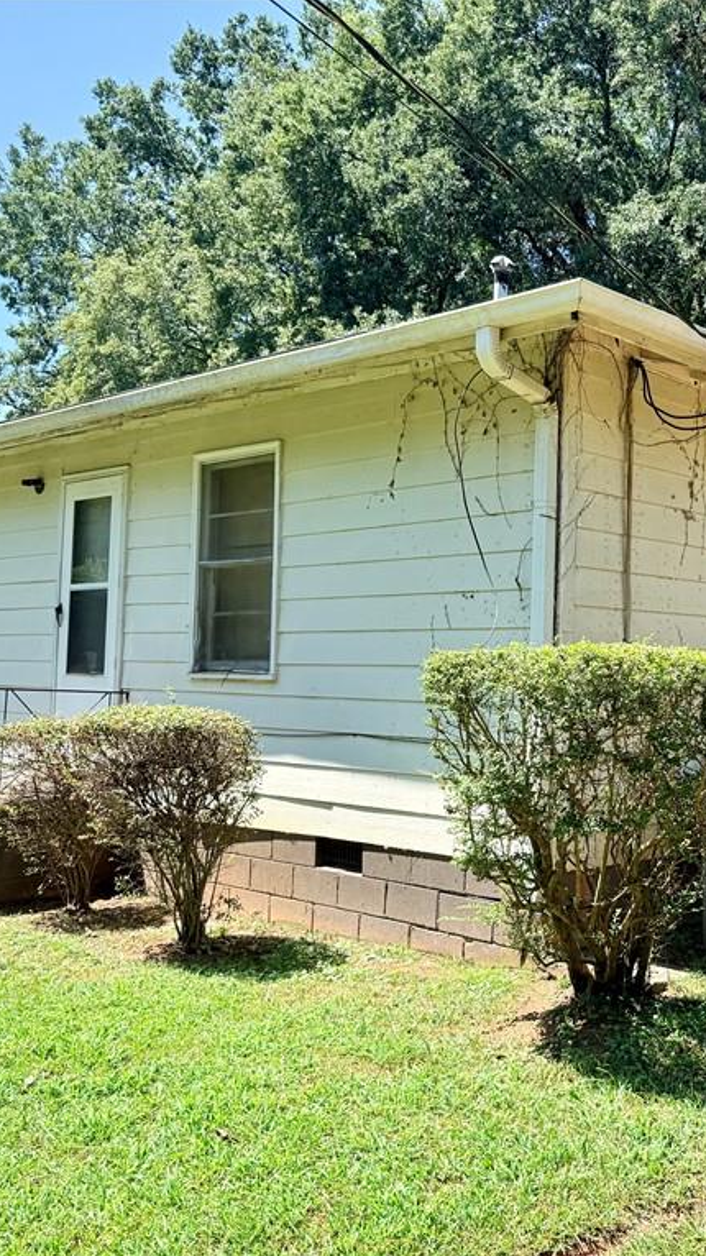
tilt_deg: +2.4
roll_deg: -1.7
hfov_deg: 32.5
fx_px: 1165
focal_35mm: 35
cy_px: 627
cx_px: 596
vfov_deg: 56.6
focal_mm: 6.76
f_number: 1.78
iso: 100
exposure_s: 1/1855
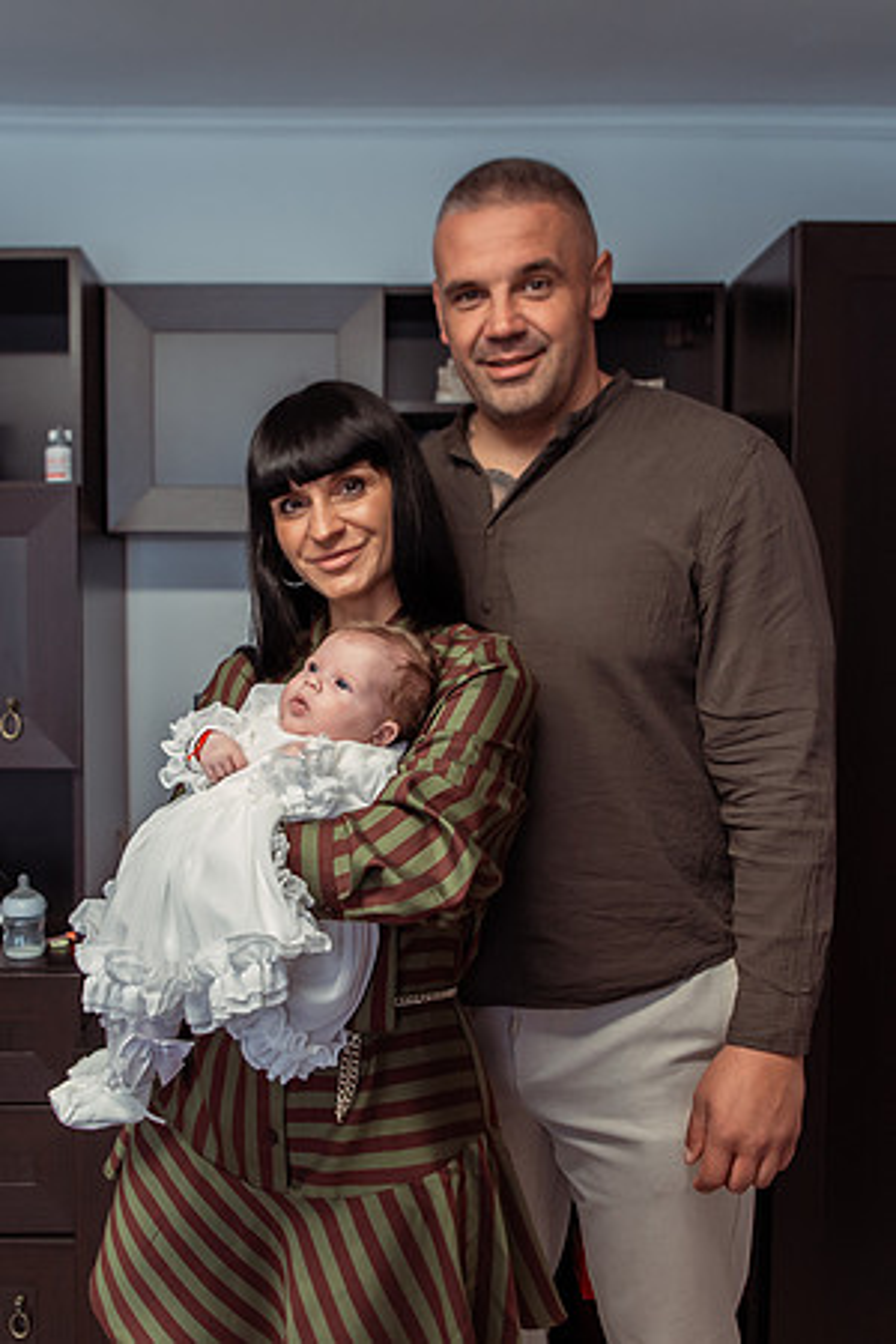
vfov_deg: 52.7
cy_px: 671
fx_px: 1356
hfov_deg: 36.4
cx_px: 350
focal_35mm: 36
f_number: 3.2
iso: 1000
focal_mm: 24
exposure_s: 1/125
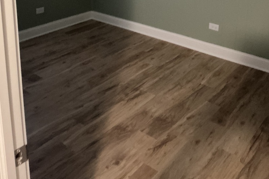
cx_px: 136
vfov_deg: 29.4
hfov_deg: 46.4
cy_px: -7
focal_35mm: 42
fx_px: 314
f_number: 1.8
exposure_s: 1/24
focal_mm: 3
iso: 500
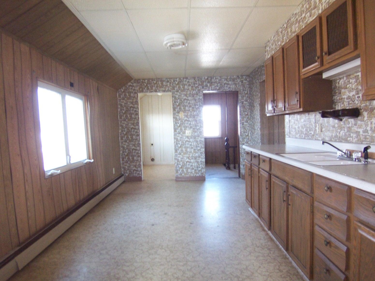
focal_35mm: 23
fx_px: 249
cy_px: 140
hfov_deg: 73.9
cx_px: 188
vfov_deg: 58.9
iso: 200
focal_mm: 3.8
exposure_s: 1/30
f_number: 2.8
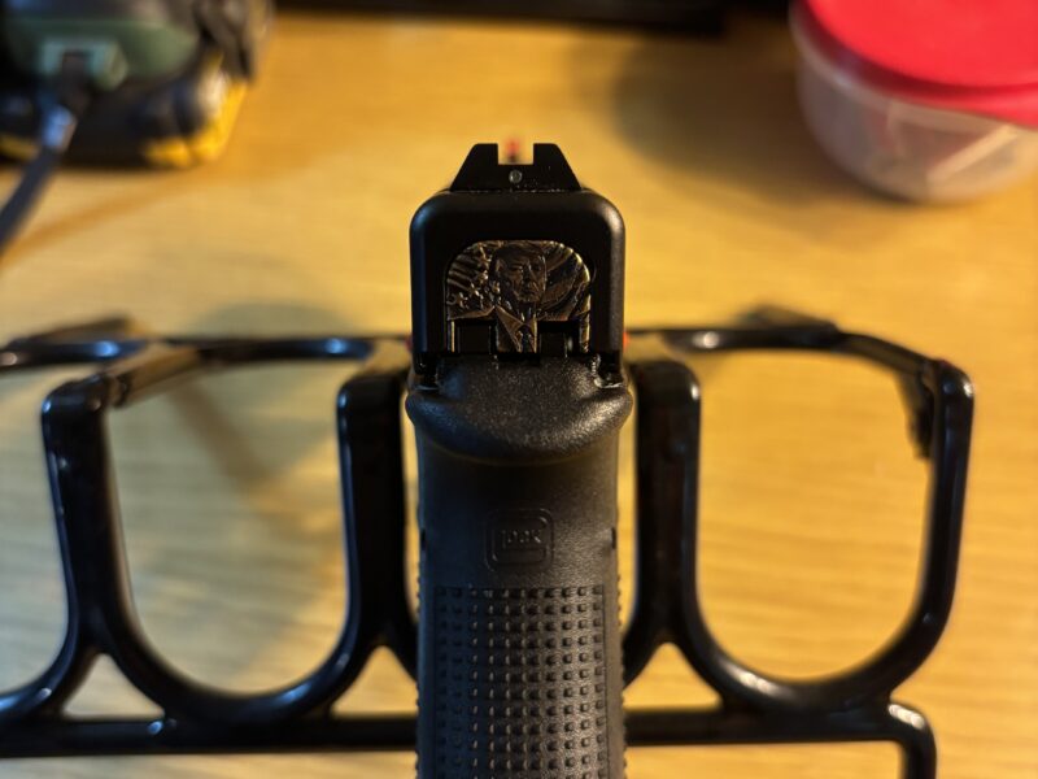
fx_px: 780
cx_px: 519
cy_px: 390
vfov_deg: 53.1
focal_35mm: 26
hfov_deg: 67.3
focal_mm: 5.96
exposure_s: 1/60
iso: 400
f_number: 1.6
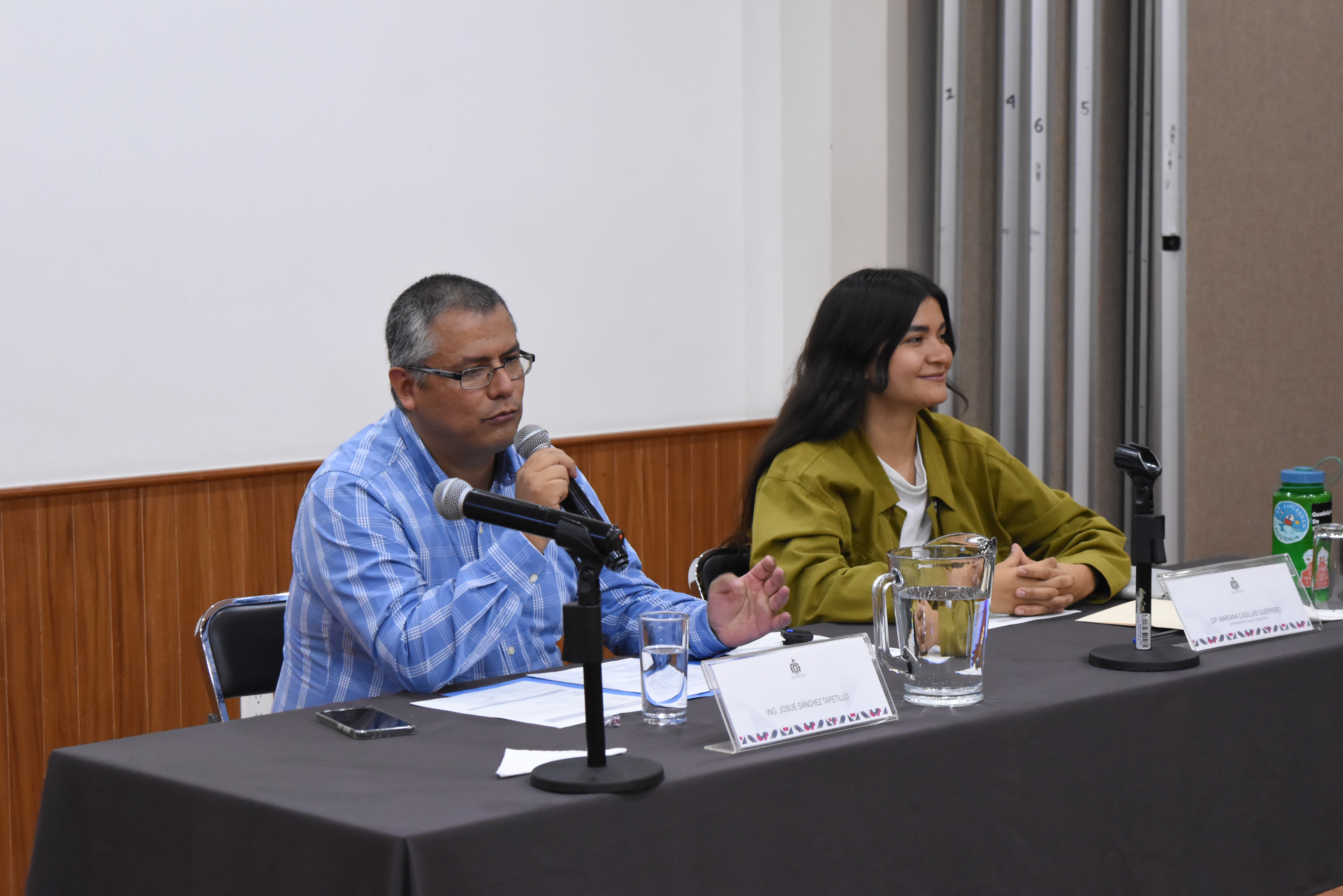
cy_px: 448
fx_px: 3078
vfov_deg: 16.6
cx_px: 672
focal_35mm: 82
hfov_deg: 24.6
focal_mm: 55
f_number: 6.3
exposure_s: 1/40
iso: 3200
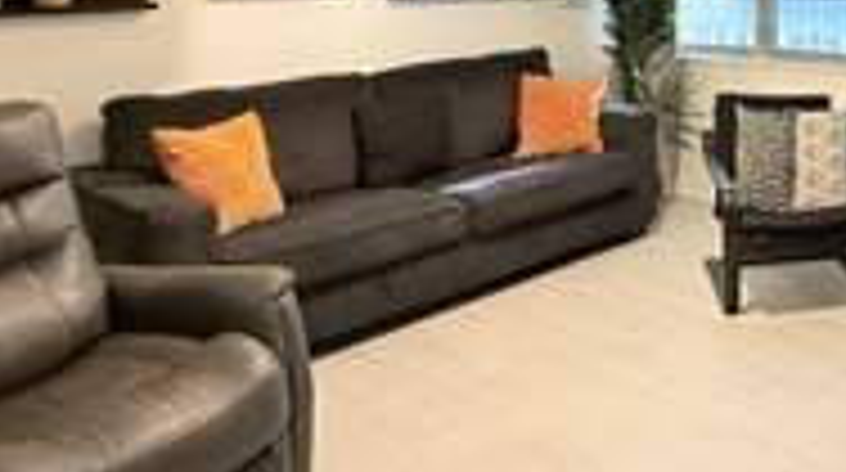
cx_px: 783
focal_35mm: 39
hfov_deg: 46.0
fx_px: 873
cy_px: -47
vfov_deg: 27.7
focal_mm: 2.22
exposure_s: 1/60
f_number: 2.2
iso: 400
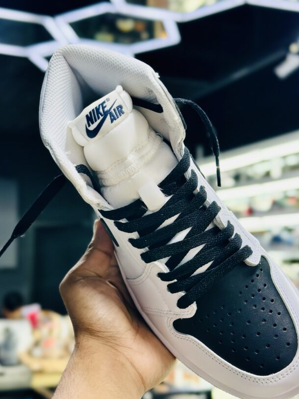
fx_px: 633
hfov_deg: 26.6
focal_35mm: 55
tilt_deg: +4.4
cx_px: 168
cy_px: 213
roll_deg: -0.1
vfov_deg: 34.9
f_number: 1.78
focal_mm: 6.86
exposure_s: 1/100
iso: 125
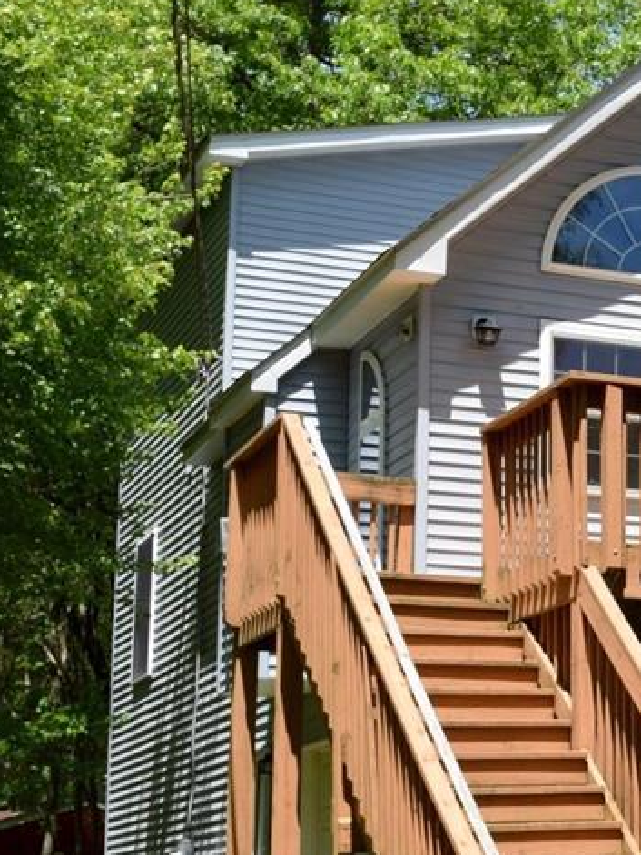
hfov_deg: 16.6
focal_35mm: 83
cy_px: 518
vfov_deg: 23.5
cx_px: 859
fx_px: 2053
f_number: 8
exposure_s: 1/250
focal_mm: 25
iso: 200
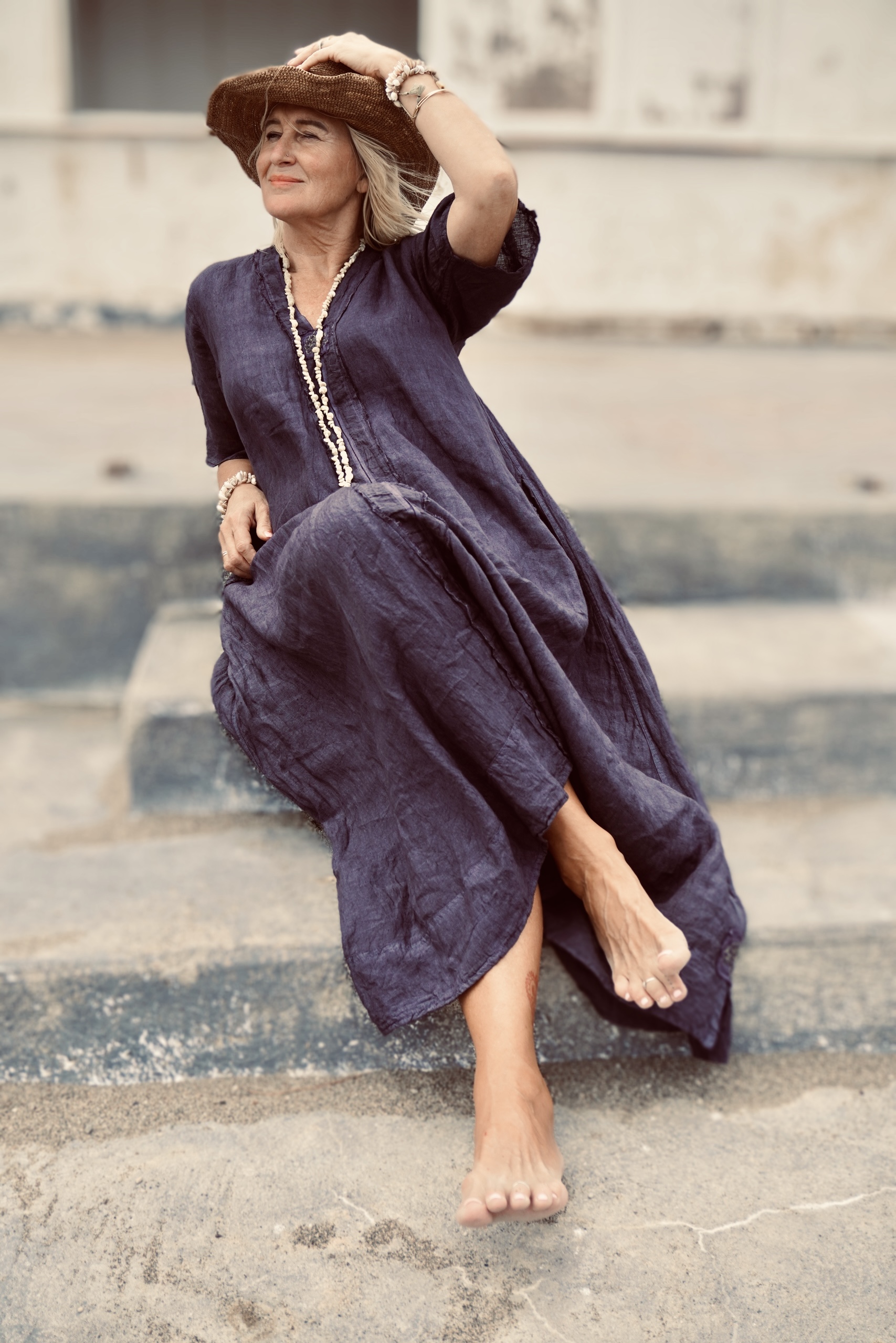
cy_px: 672
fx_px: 1568
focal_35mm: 42
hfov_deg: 31.9
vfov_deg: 46.4
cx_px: 448
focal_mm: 28
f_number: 5
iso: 100
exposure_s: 1/500
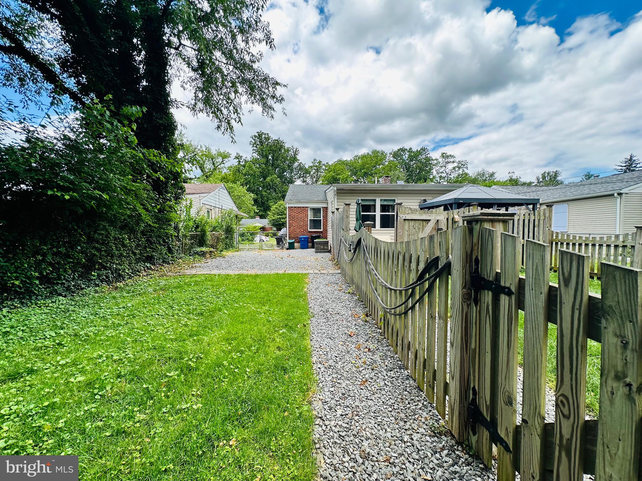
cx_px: 321
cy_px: 240
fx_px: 260
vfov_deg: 85.7
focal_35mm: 14
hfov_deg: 102.1
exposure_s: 1/518
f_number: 2.2
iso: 40
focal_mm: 2.22
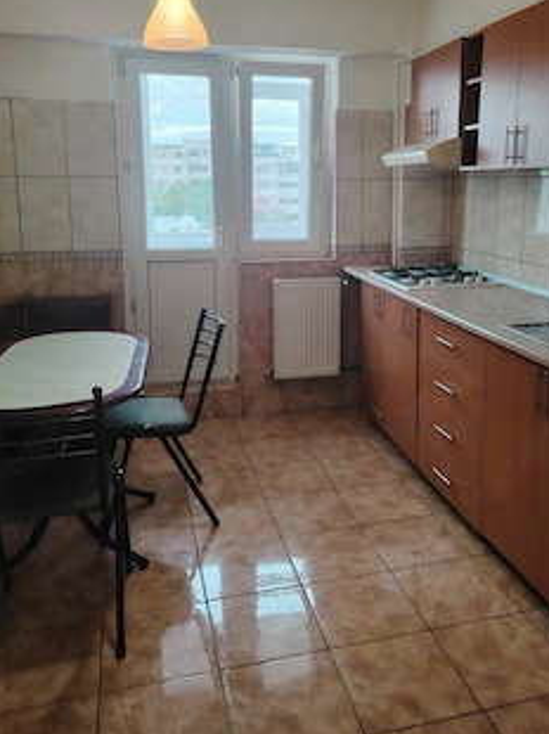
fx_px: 656
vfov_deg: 57.9
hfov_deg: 45.3
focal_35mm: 31
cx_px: 312
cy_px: 289
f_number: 1.75
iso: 265
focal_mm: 5.25
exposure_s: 1/50
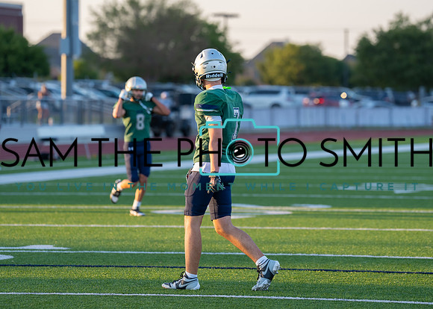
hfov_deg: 10.5
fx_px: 2346
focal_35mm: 191
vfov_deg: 7.5
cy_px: 127
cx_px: 224
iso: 320
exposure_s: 1/1000
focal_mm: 138
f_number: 2.8
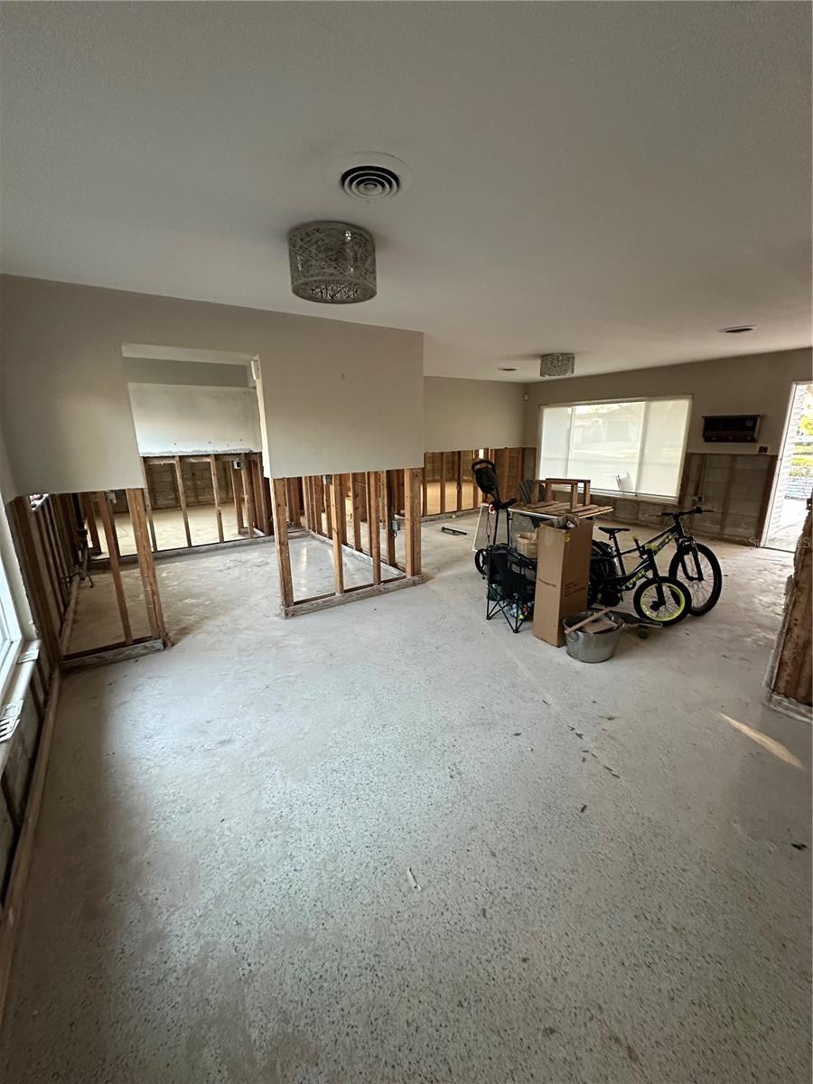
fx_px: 438
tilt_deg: -14.4
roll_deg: +0.7
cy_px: 542
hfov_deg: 85.7
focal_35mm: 14
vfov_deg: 102.1
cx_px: 406
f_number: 2.2
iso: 640
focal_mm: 2.22
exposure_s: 1/60
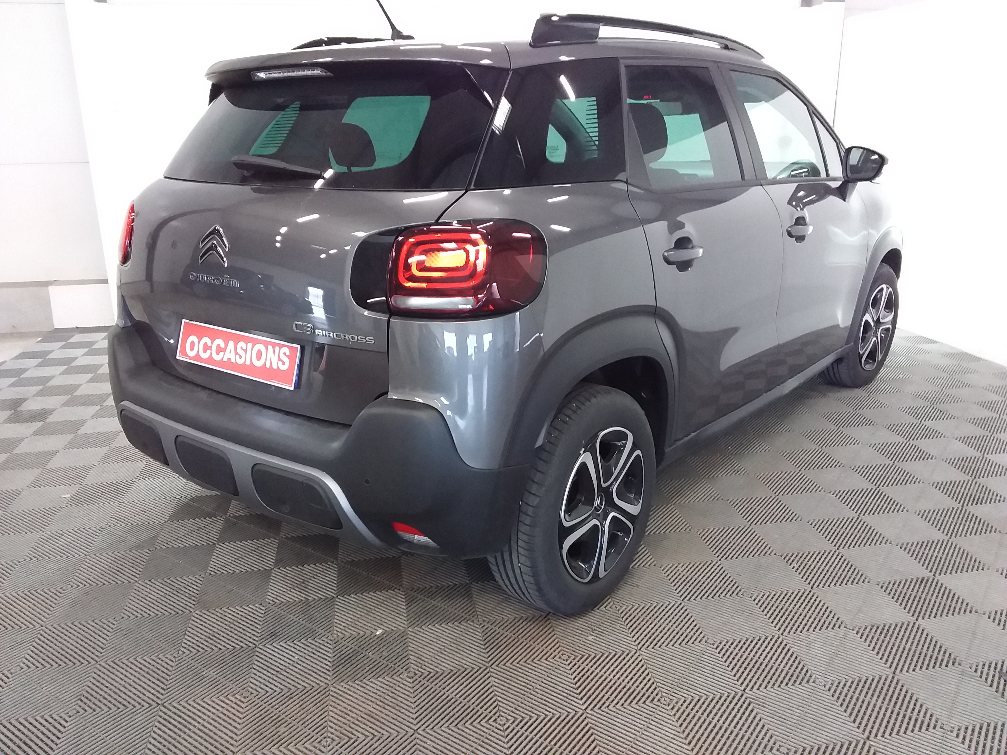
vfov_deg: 49.7
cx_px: 504
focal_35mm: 28
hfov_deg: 63.4
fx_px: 815
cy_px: 378
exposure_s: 1/25
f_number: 1.9
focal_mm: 2.91
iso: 160
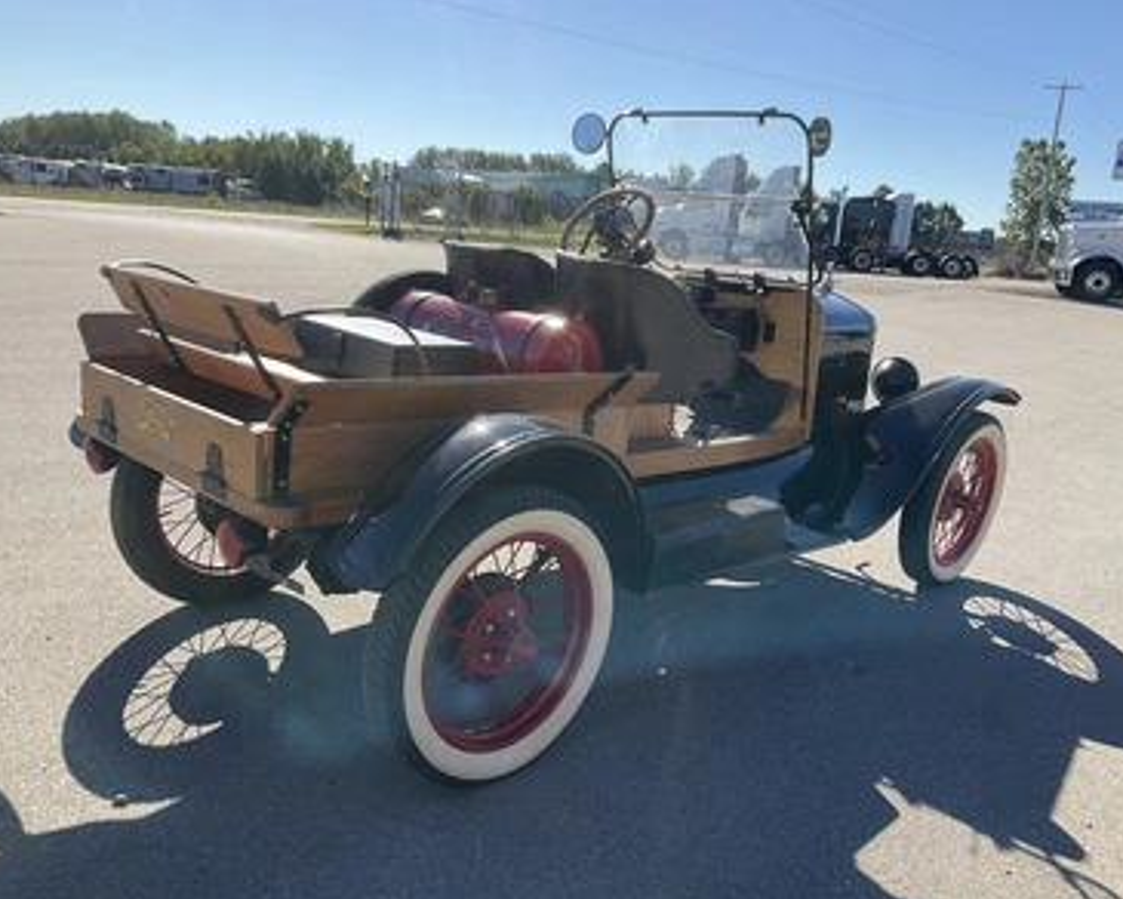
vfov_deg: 47.1
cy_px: 459
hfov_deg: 57.2
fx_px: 1030
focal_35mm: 31
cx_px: 588
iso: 25
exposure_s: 1/1577
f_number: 1.8
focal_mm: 3
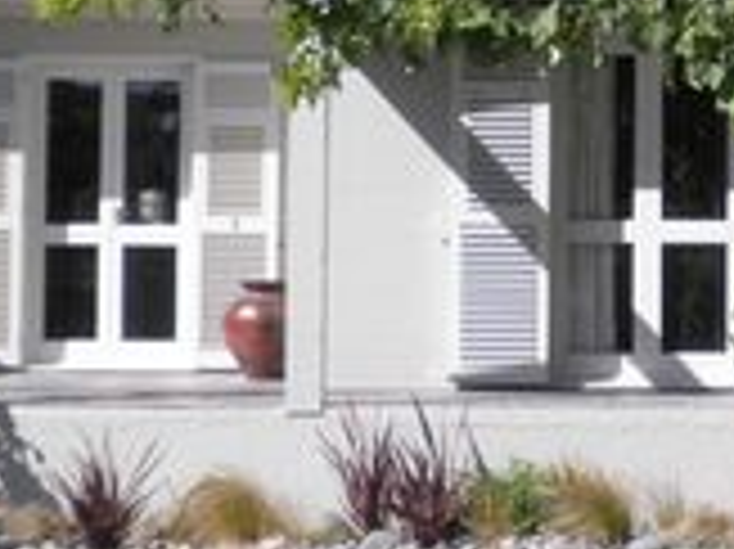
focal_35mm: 96
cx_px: 711
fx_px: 2034
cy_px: 216
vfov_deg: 15.4
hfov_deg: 19.9
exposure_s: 1/125
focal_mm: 4.7
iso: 64
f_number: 7.8
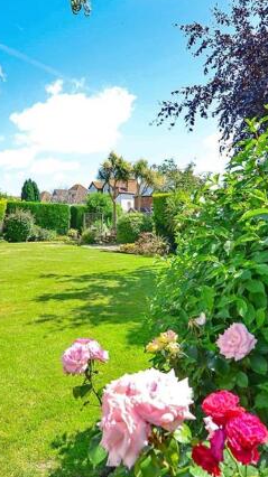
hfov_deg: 39.9
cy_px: 235
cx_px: 108
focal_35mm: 29
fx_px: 367
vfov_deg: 66.1
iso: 200
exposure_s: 1/320
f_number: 5.6
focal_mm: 12
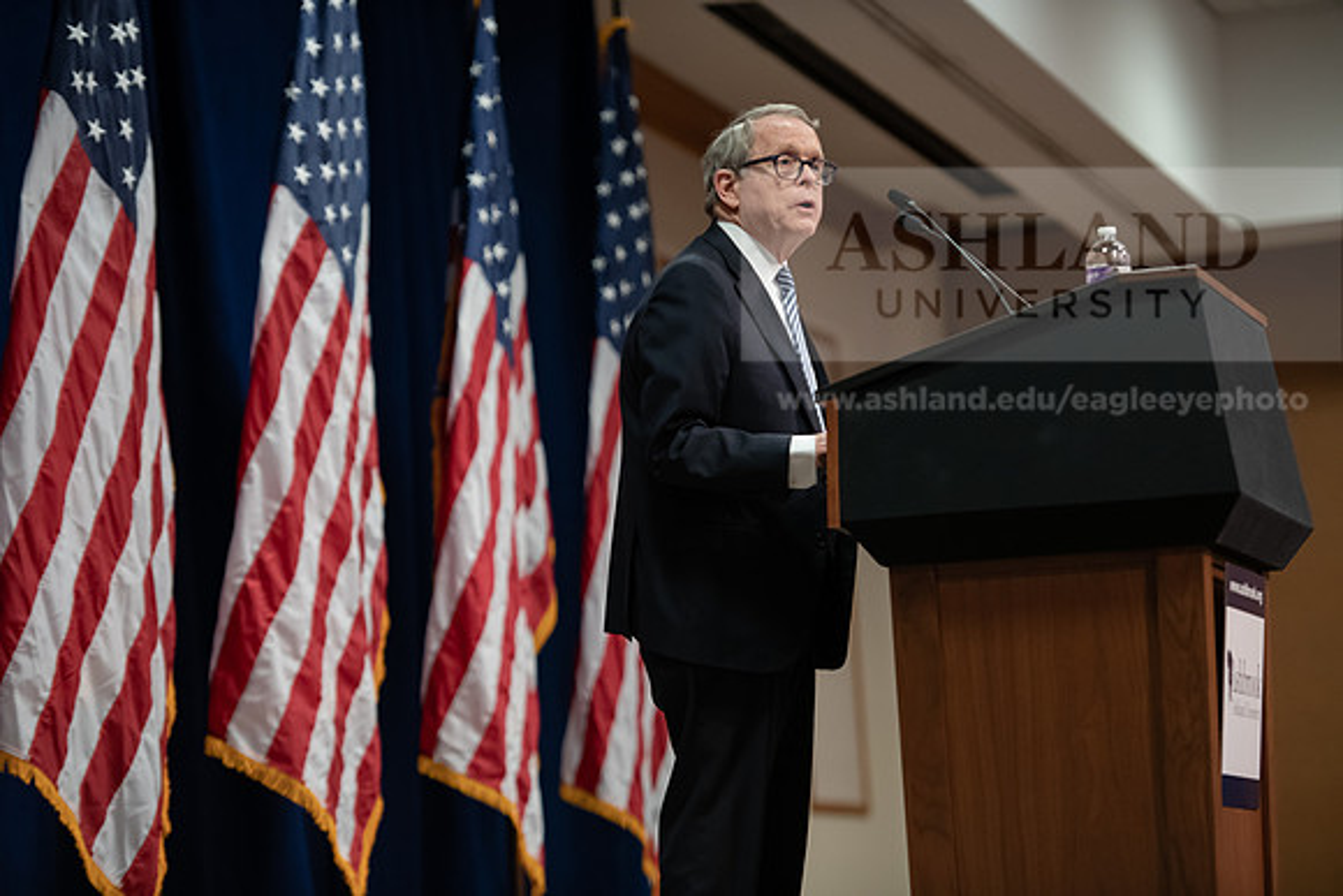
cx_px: 672
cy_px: 448
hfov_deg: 15.8
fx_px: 4851
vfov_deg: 10.6
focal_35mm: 130
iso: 2000
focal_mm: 130
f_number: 2.8
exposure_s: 1/200
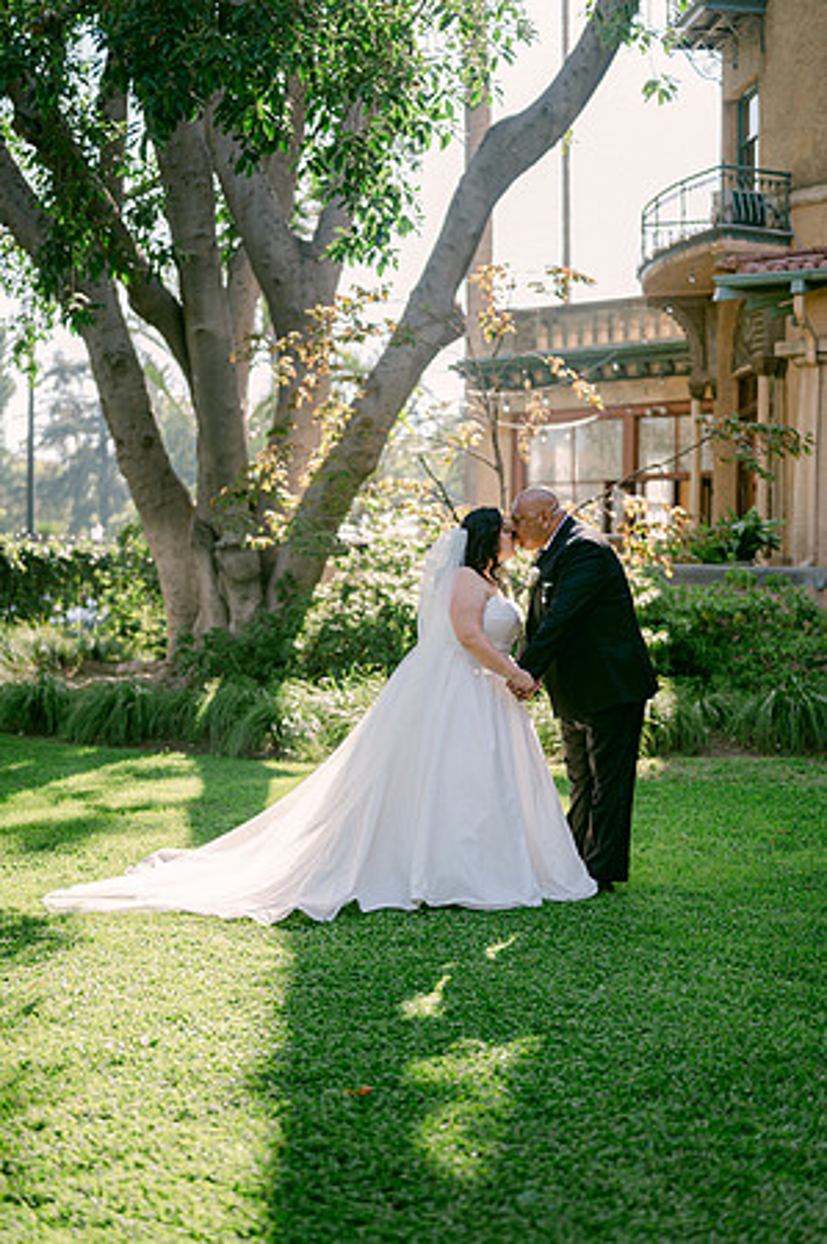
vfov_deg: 39.6
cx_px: 414
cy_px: 622
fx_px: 1727
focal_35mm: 50
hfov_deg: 26.9
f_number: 1.8
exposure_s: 1/1250
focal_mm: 50
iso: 100
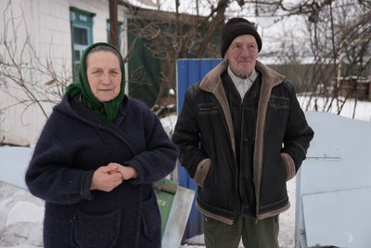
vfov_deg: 31.2
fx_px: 443
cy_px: 124
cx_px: 186
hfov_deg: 45.4
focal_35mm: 43
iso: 320
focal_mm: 43
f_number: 2.8
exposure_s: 1/2000
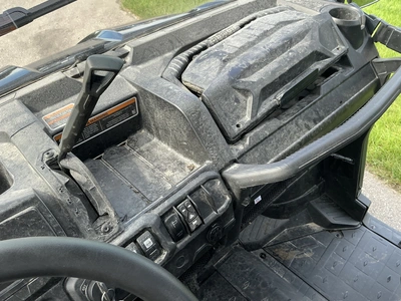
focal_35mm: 28
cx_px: 200
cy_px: 150
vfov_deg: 49.7
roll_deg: +7.7
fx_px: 324
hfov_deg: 63.4
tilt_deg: -41.4
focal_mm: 3
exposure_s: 1/167
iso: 20
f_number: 1.8
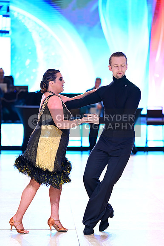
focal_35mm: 120
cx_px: 82
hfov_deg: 11.4
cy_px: 123
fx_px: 821
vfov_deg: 17.1
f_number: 2.8
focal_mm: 120
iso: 1600
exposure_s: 1/250
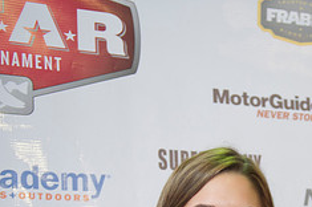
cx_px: 320
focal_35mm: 89
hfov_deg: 22.0
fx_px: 770
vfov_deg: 14.8
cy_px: 255
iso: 640
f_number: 2.8
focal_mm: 36
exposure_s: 1/100
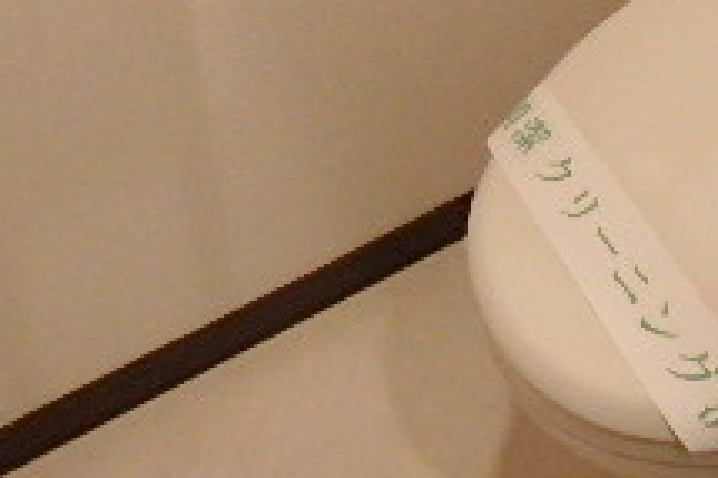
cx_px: 631
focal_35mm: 65
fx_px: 1295
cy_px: -130
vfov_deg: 19.4
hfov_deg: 29.8
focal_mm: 3.7
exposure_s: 1/40
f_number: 3.5
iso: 640
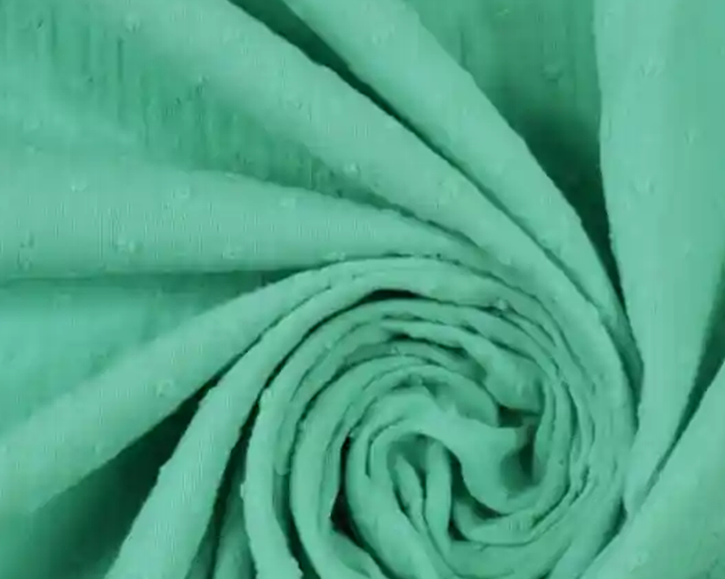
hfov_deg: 13.0
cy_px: 432
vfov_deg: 10.4
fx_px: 3173
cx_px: 447
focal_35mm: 148
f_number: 10
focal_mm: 55
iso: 100
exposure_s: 1/8
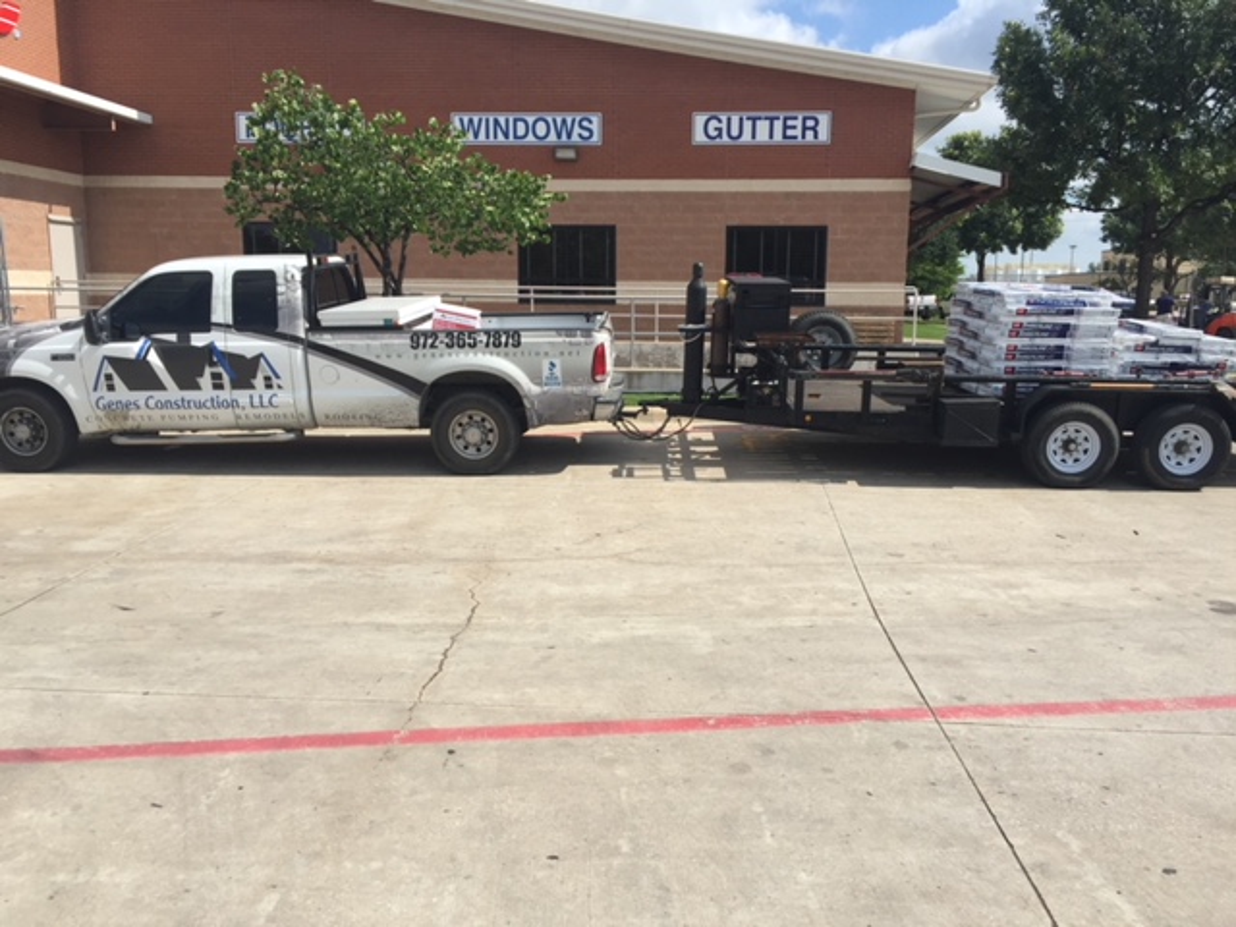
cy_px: 464
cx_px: 618
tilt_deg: -8.1
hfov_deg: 61.7
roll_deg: +0.9
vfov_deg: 48.2
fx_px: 1035
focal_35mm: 29
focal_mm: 4.15
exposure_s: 1/1980
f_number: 2.2
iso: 32
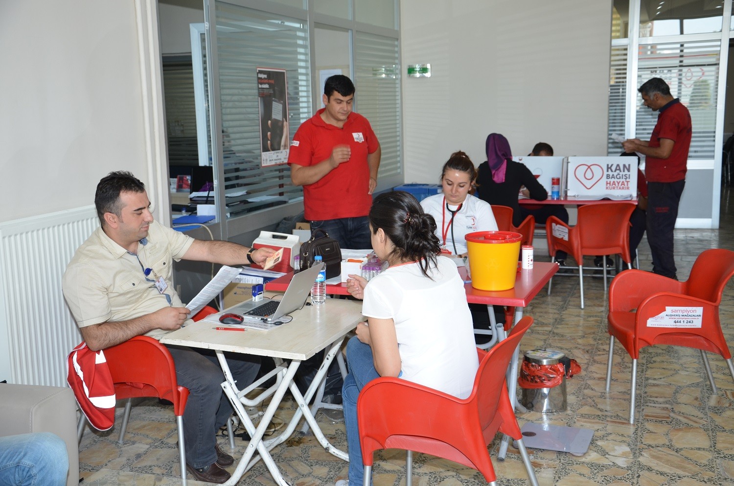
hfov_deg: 43.7
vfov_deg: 29.7
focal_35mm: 45
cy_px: 243
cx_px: 367
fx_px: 915
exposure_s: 1/60
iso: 320
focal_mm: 30
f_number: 4.2
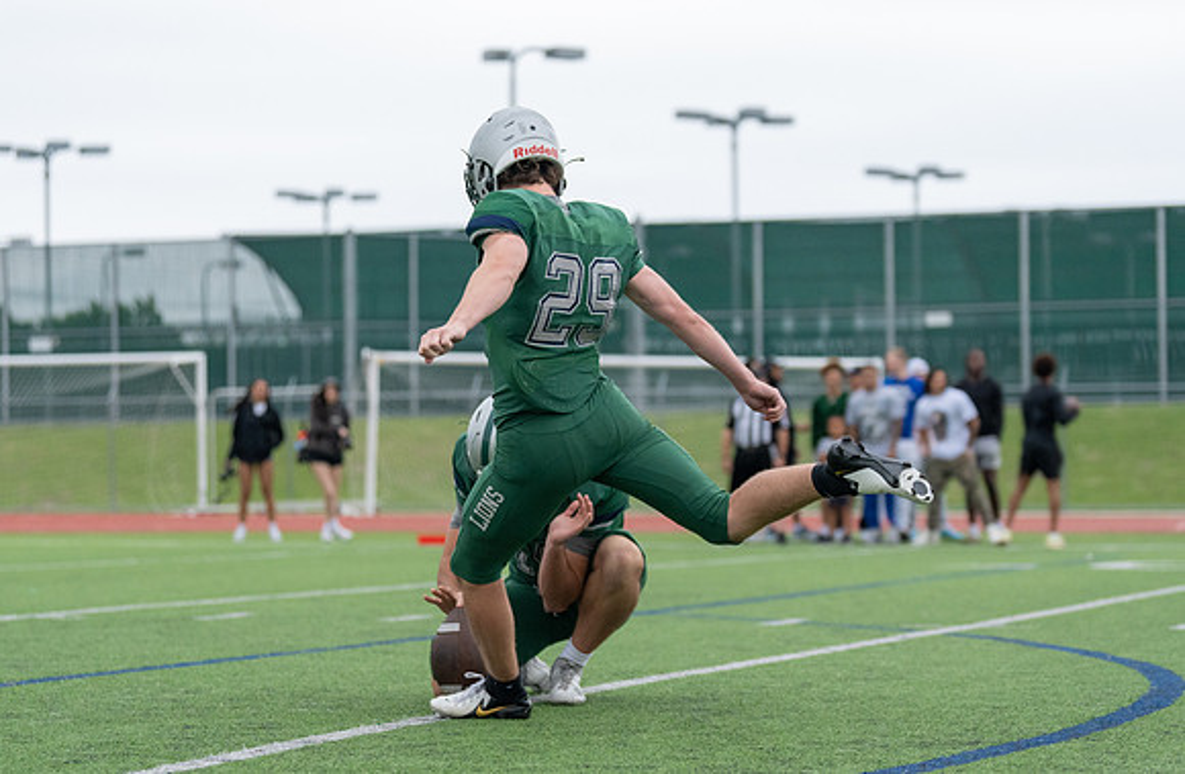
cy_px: 417
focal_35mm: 108
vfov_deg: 12.5
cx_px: 616
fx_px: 3527
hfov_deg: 19.1
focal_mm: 88
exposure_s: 1/1250
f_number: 2.8
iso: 2500
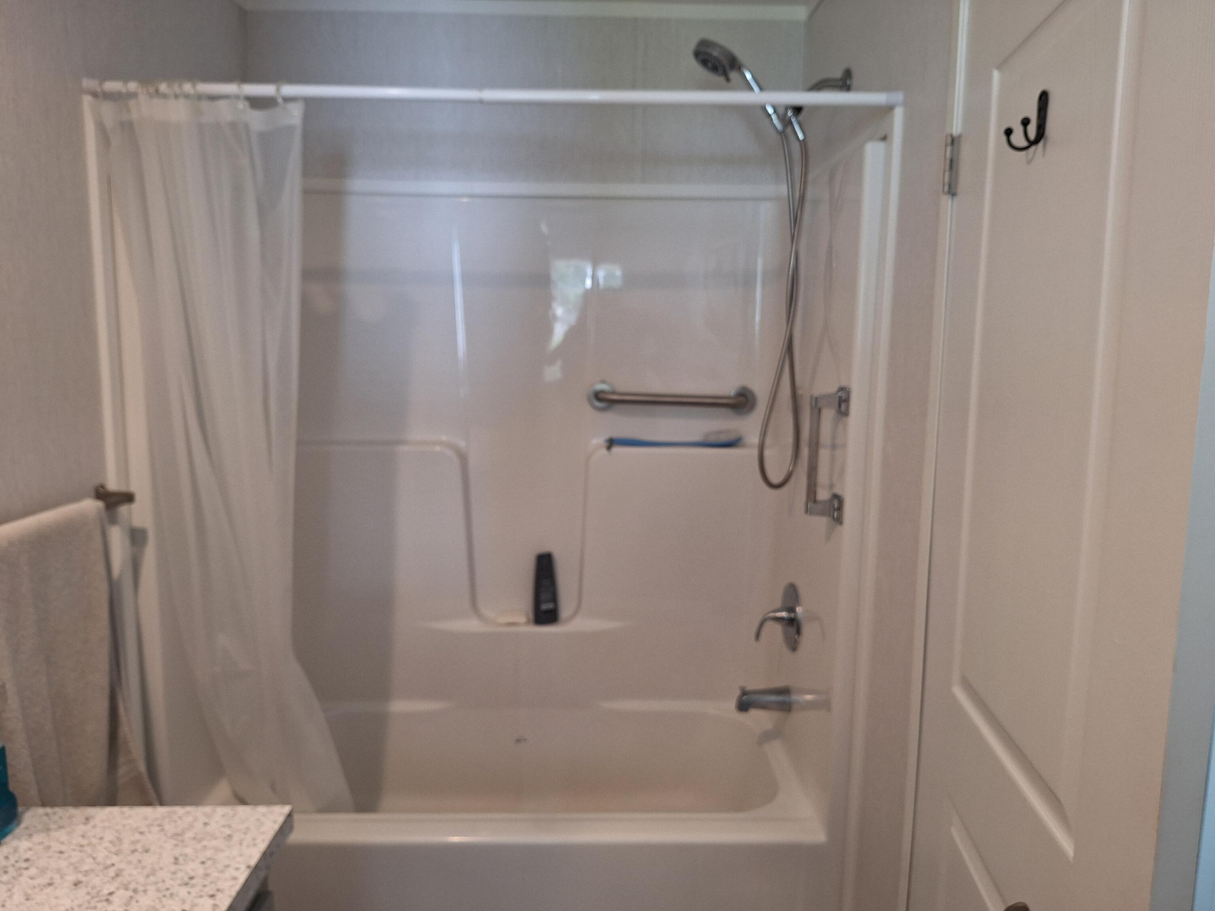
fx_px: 807
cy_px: 456
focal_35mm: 23
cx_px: 608
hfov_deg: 73.9
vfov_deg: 58.9
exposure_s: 1/40
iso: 100
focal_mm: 5.54
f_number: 1.8
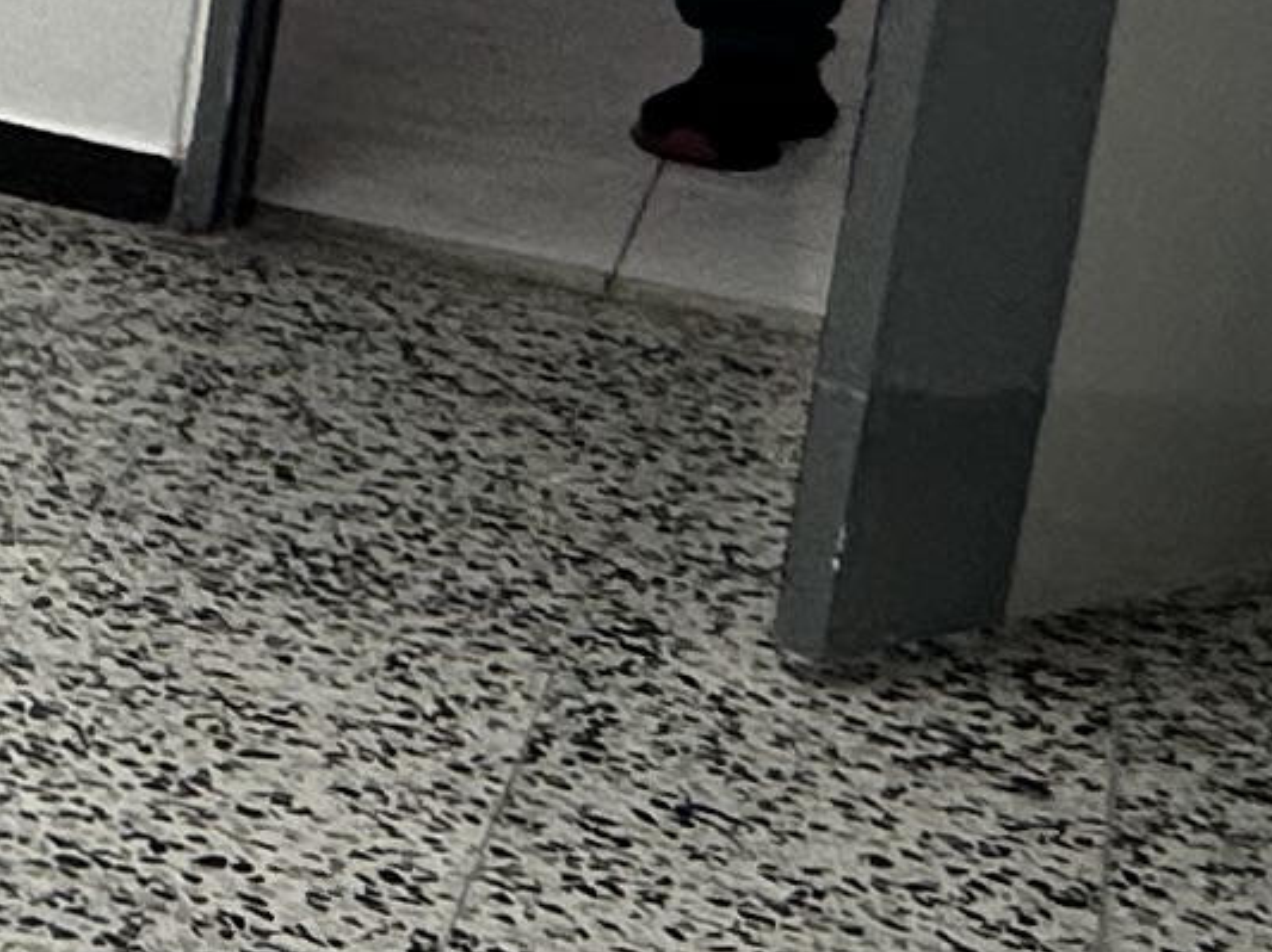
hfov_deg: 11.9
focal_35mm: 106
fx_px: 3892
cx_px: -2336
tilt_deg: -9.3
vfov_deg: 13.2
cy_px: -451
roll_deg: -2.2
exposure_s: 1/120
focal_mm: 2.22
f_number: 2.2
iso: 100
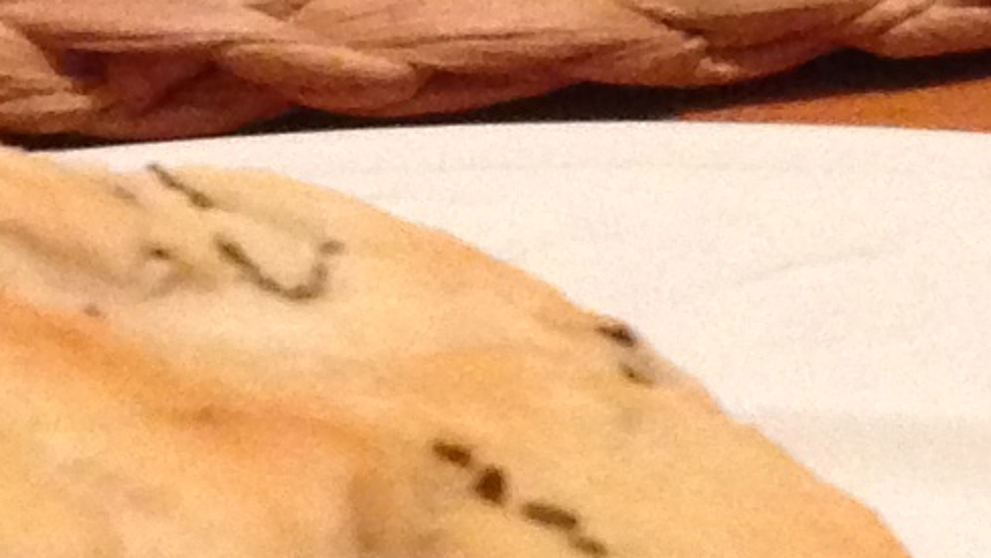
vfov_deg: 5.1
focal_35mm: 240
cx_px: 379
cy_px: 479
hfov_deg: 9.0
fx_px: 6306
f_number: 2.4
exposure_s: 1/17
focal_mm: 4.13
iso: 400
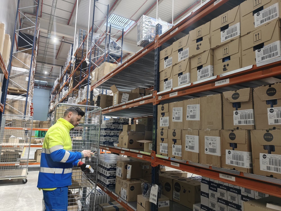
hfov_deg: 71.6
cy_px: 106
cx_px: 140
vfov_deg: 56.8
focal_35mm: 24
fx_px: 195
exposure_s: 1/33
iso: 160
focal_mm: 5.59
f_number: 1.8
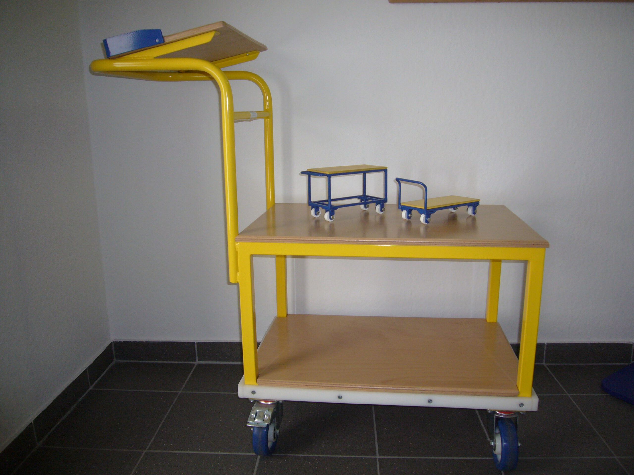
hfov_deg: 63.4
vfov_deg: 49.7
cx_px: 317
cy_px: 238
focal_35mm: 28
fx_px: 513
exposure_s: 1/30
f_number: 2.8
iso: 100
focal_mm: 4.6
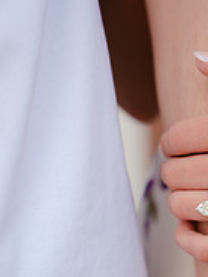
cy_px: 283
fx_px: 1000
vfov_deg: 15.4
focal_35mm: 125
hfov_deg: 11.8
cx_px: 178
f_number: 2.8
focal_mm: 53.4
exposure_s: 1/250
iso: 250
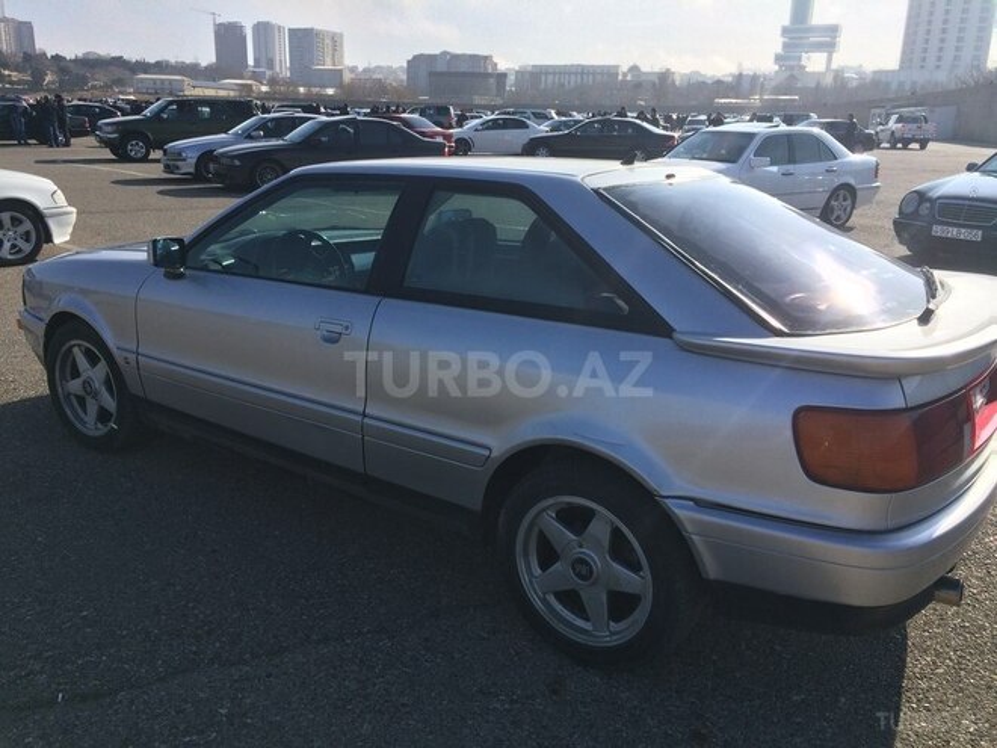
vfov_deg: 48.2
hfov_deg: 61.7
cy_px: 374
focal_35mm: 29
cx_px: 498
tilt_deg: -17.5
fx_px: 835
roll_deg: -1.0
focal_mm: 4.15
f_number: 2.2
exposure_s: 1/2415
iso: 32
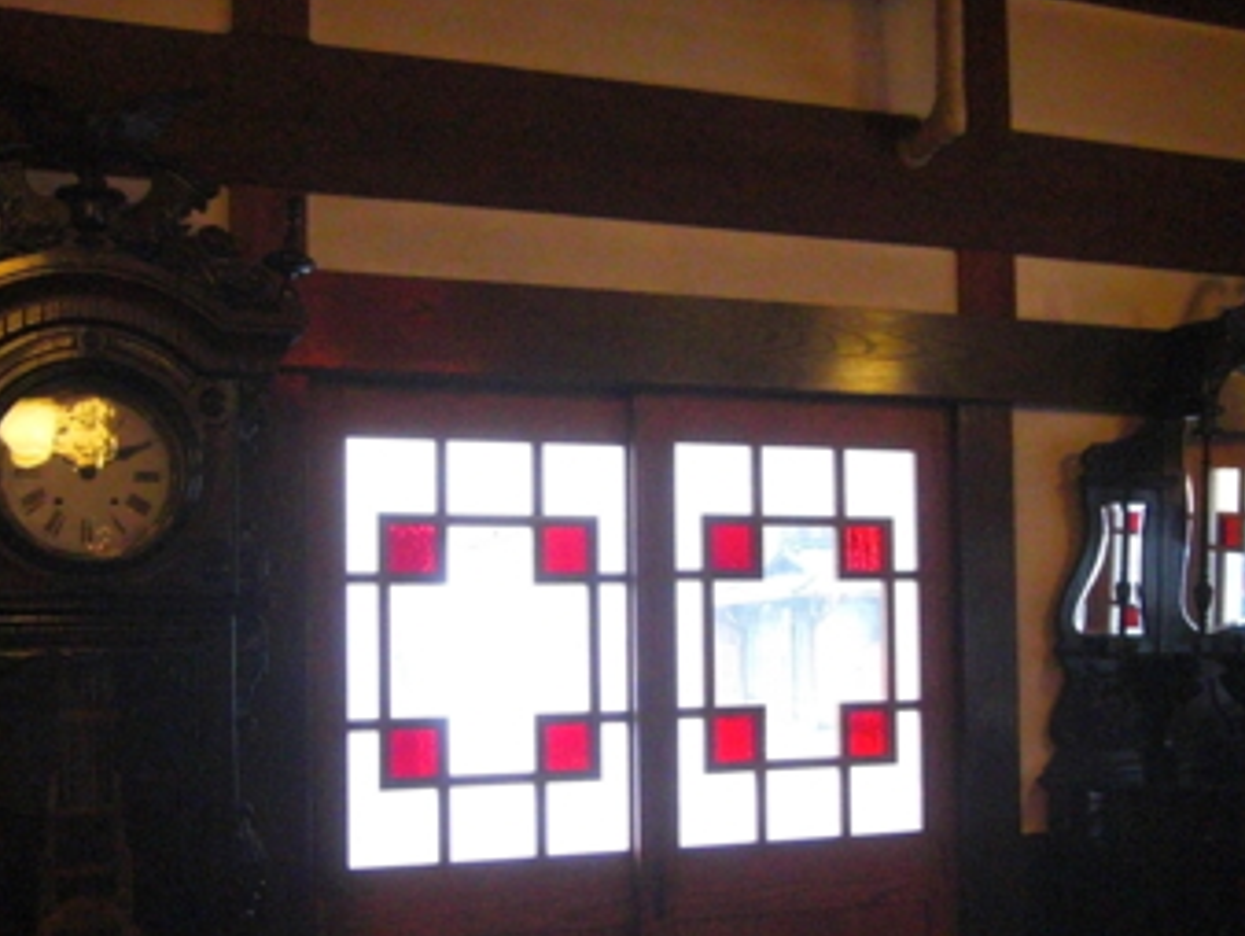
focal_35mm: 44
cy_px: 560
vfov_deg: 32.8
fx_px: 1584
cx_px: 663
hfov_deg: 42.9
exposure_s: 1/60
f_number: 2.7
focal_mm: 5.8
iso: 800
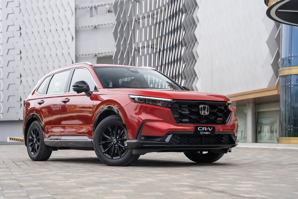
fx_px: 580
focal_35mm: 70
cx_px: 149
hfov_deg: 28.8
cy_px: 100
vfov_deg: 19.5
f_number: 5
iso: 250
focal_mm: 70
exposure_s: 1/100
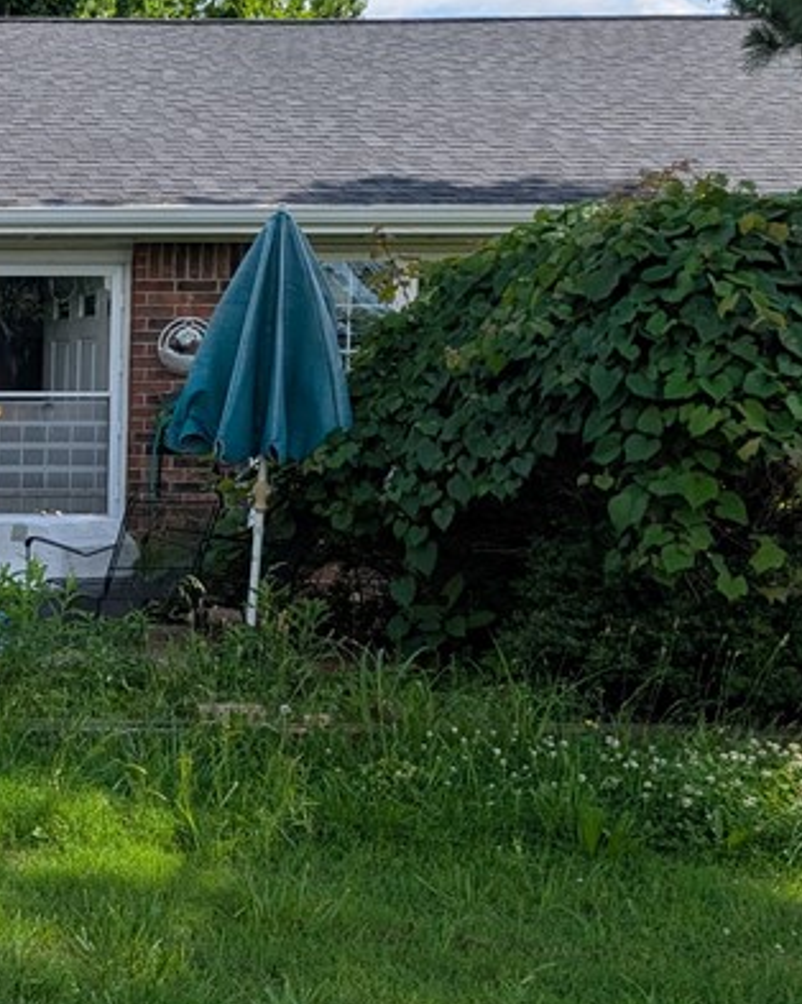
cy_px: 549
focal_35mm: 61
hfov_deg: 20.4
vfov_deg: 31.0
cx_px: -484
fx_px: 1811
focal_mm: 6.9
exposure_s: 1/1159
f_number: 1.68
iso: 20
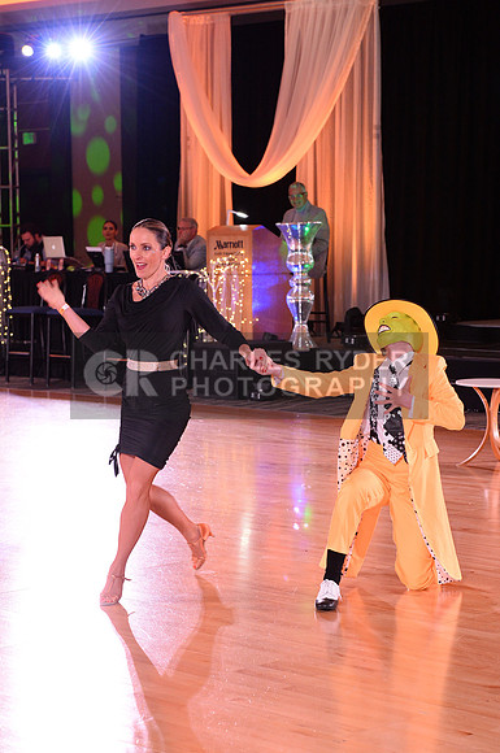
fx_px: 1985
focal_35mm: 95
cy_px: 376
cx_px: 250
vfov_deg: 21.5
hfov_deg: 14.4
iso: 4000
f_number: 5.6
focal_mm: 95
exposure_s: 1/250
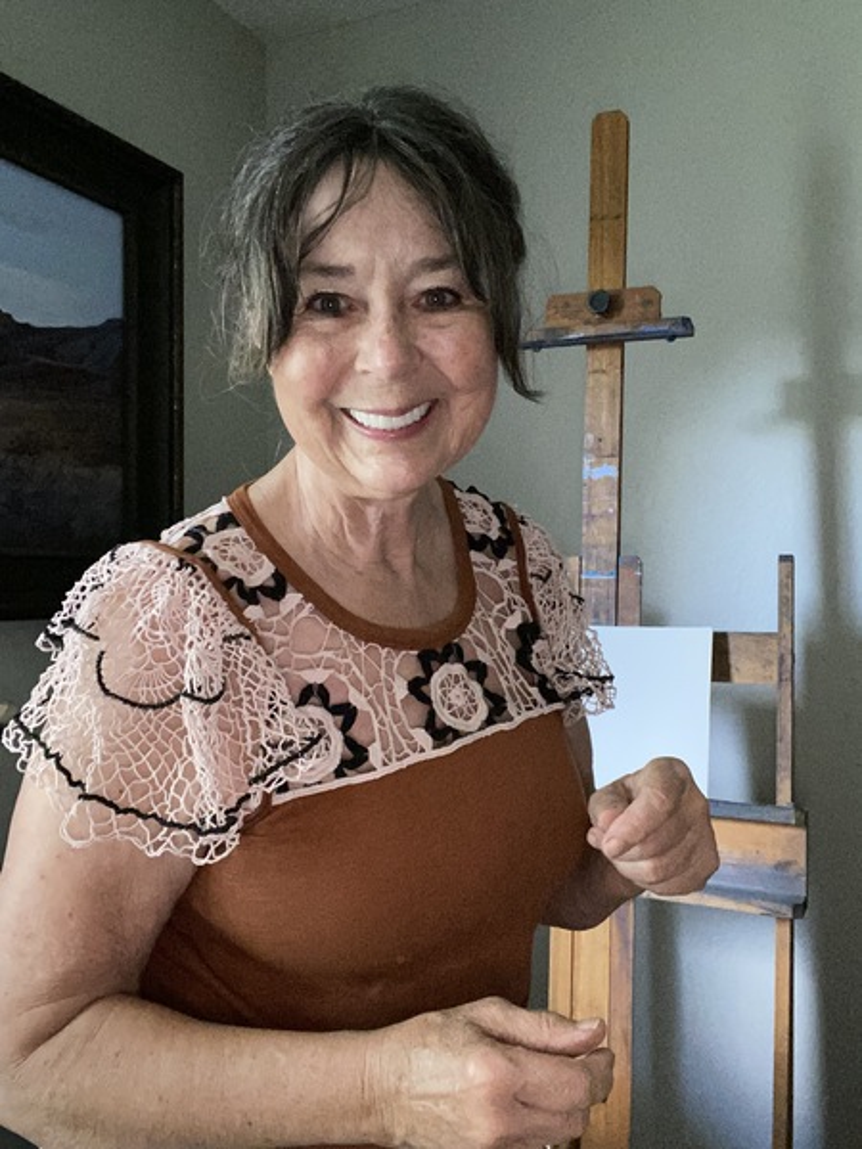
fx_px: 996
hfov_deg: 46.8
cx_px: 431
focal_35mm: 30
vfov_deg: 60.0
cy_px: 574
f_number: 2.2
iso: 500
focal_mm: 2.71
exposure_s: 1/34
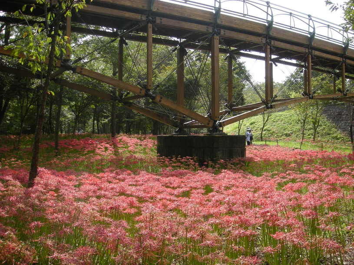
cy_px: 132
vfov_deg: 40.7
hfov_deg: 52.6
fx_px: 358
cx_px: 177
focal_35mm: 35
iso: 64
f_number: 2.8
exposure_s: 1/363
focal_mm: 5.7
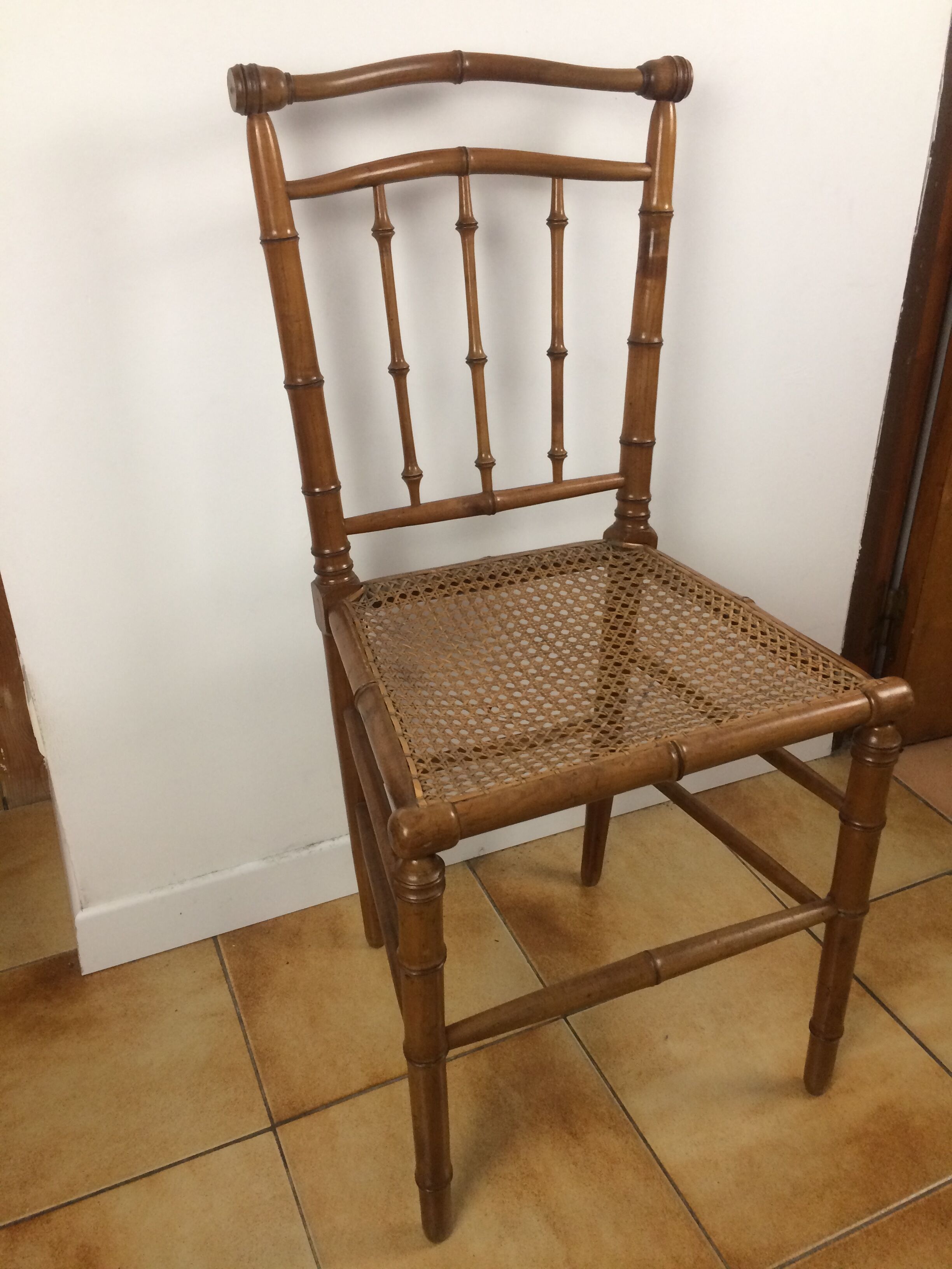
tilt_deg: -31.4
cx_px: 476
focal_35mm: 29
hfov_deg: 48.2
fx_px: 1063
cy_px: 634
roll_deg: +2.8
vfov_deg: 61.7
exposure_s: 1/33
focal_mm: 4.15
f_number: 2.2
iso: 80
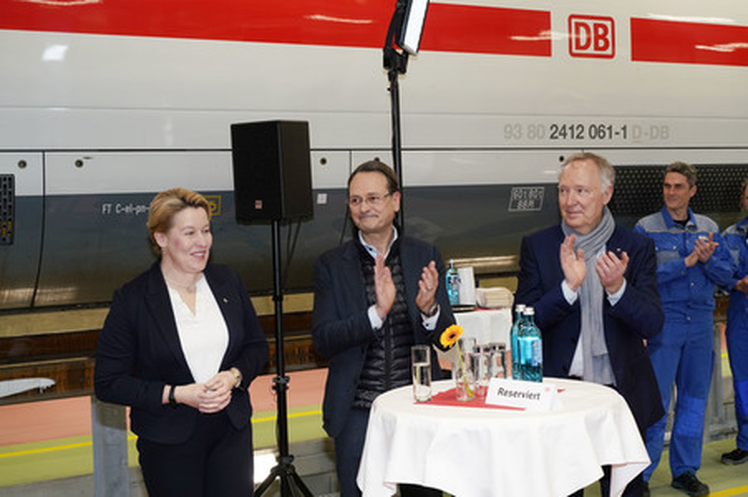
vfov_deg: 29.8
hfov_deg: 43.6
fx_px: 934
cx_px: 374
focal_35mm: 45
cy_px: 248
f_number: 6.3
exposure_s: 1/80
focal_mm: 45
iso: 1250
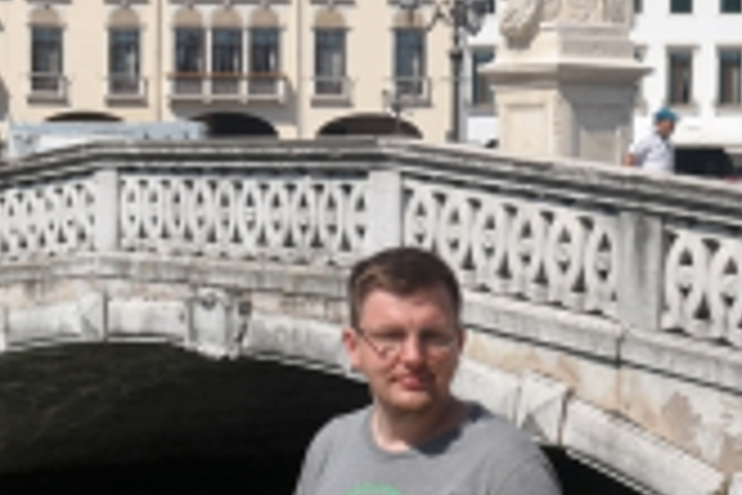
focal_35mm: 96
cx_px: 351
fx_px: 1979
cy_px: 297
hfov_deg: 21.2
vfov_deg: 14.2
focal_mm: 22
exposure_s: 1/320
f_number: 7.1
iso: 100
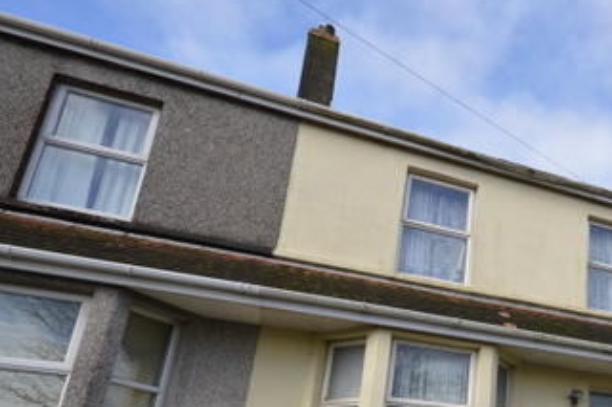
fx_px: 586
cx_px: 593
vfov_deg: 36.8
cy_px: 334
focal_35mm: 34
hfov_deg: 47.2
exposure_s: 1/400
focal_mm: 11.5
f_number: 10
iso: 400
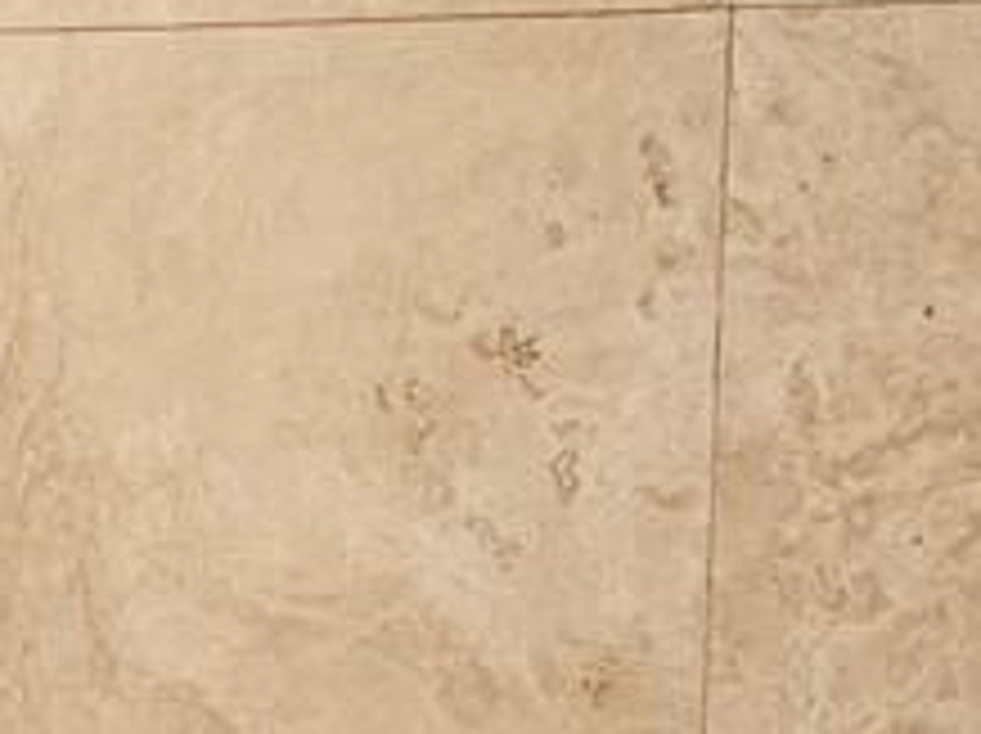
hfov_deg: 11.3
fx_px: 4784
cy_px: 1711
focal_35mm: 169
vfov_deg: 8.1
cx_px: -446
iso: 250
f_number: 1.8
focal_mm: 5.4
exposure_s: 1/120
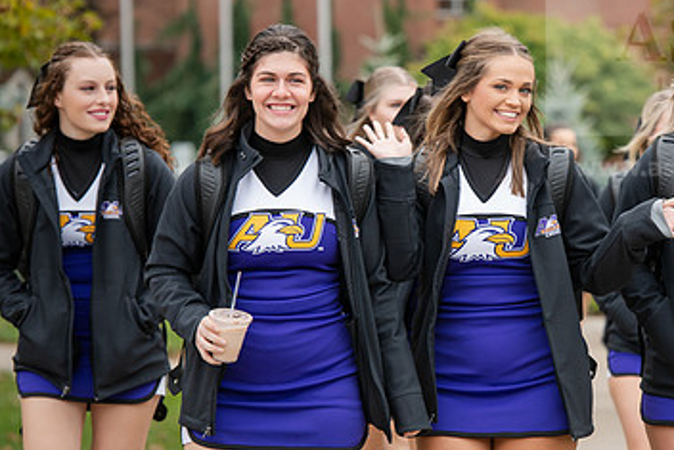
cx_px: 488
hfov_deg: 7.8
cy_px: 208
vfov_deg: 5.2
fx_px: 4944
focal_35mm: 264
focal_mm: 160
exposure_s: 1/320
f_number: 5
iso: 400
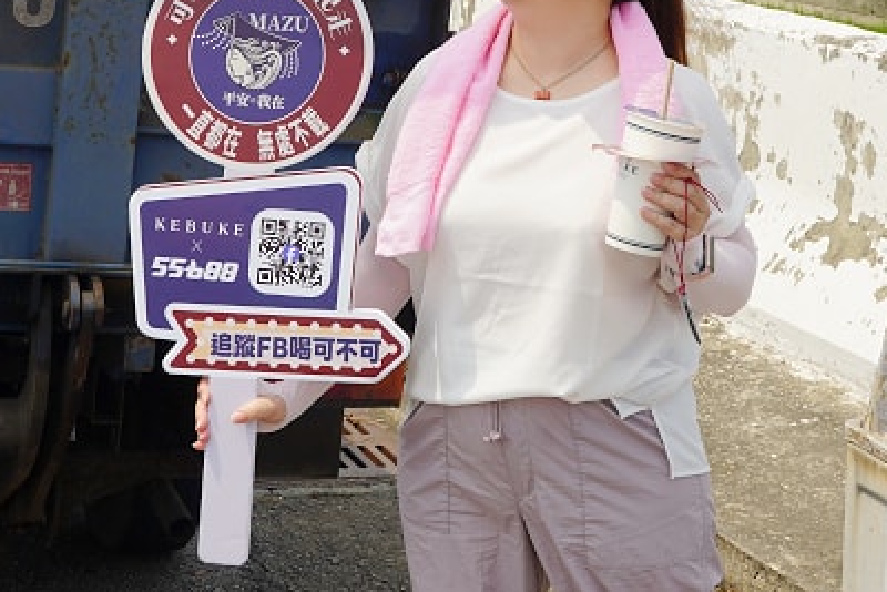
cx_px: 514
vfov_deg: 15.9
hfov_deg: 24.2
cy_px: -33
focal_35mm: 84
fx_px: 2070
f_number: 9
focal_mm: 28
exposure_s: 1/125
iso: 100
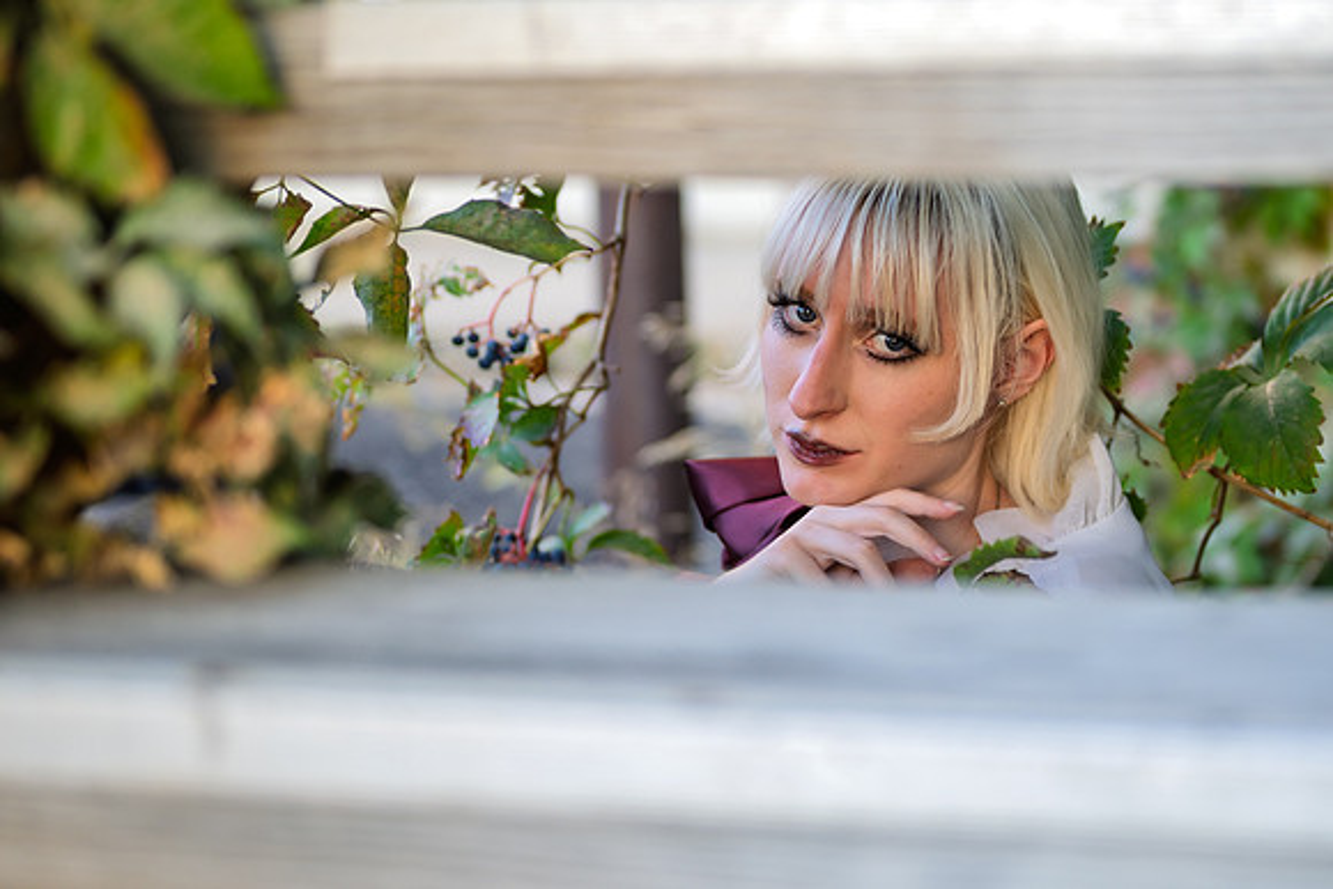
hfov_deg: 20.9
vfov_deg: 14.0
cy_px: 416
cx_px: 854
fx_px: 3609
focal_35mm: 97
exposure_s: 1/160
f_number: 1.8
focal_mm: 50
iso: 64
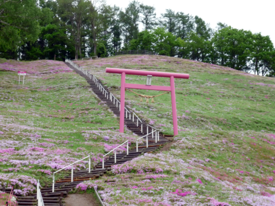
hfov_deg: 23.8
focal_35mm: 82
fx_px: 651
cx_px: 138
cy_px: 103
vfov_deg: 18.0
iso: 200
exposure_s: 1/50
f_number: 4.4
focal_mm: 13.6
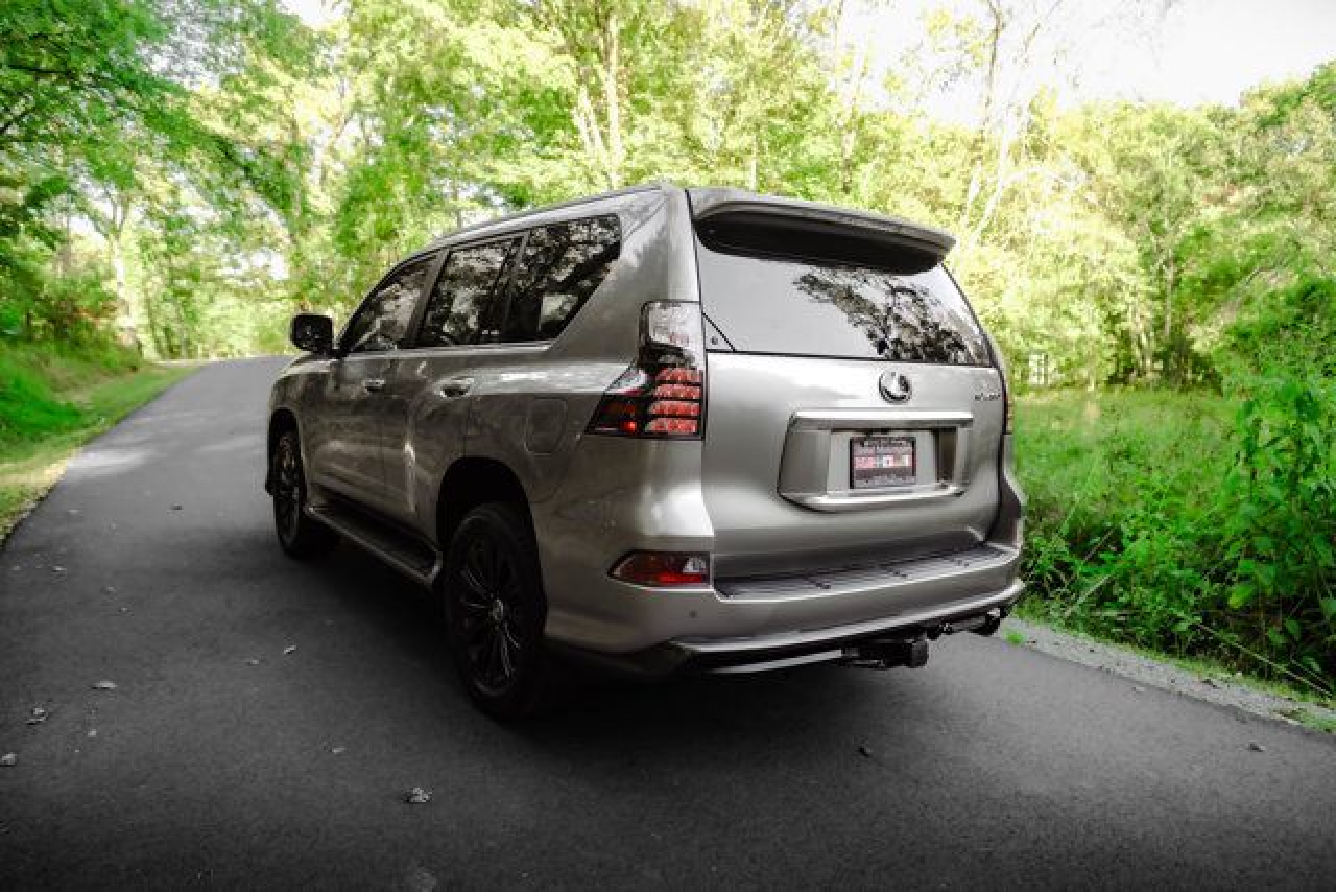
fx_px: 891
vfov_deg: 53.2
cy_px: 446
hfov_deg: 73.7
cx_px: 668
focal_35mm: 24
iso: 640
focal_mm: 24
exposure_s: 1/320
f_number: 4
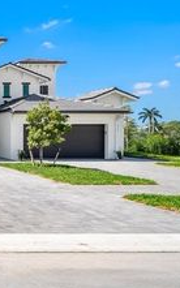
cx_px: -125
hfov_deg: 24.3
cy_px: 84
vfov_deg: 60.6
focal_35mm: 30
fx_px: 236
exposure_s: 1/500
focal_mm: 13
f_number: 8
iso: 200
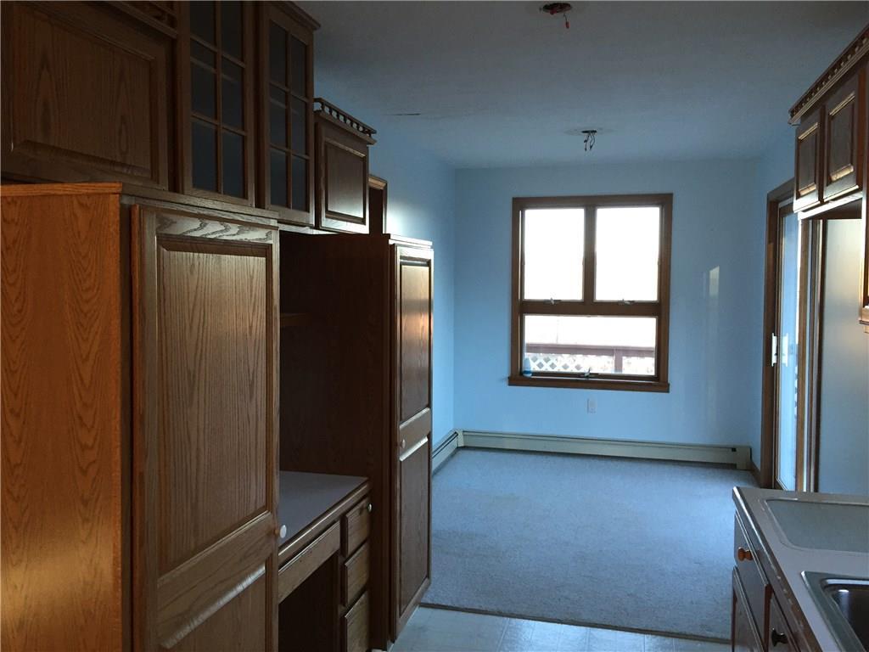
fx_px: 728
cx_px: 434
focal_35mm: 29
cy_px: 326
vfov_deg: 48.2
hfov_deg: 61.7
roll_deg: +0.0
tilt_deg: -2.7
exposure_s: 1/30
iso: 50
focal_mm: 4.15
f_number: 2.2
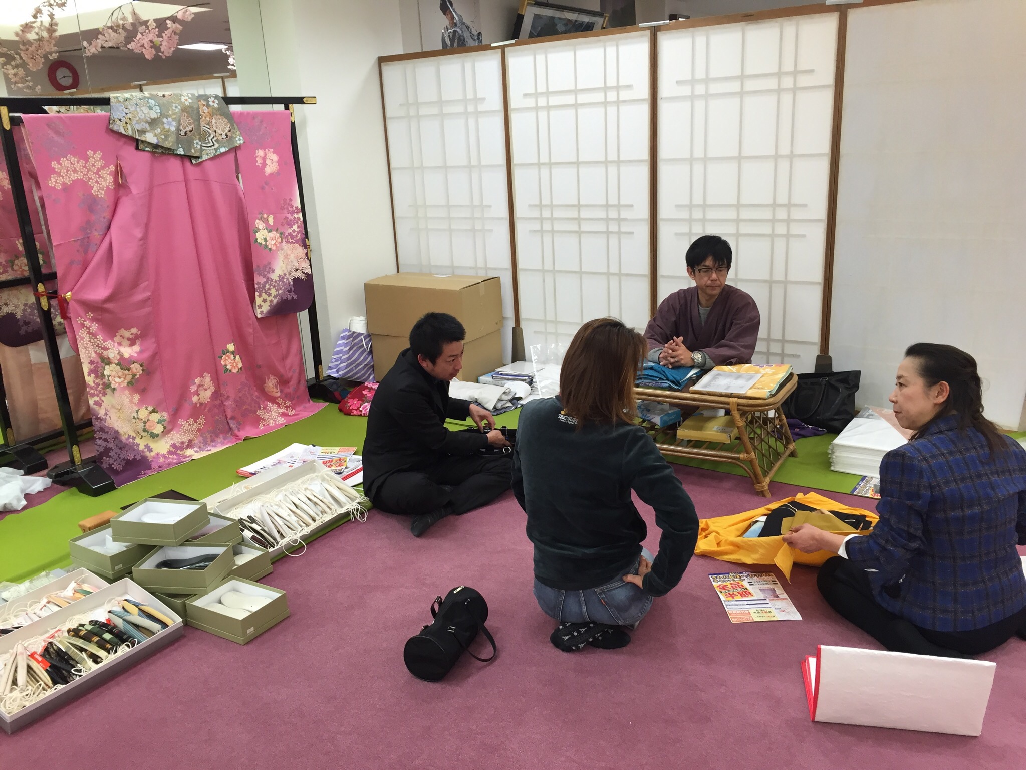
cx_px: 513
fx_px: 860
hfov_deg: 61.7
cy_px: 385
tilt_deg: -16.4
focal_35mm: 29
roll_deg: +2.9
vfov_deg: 48.2
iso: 32
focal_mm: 4.15
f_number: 2.2
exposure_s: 1/40
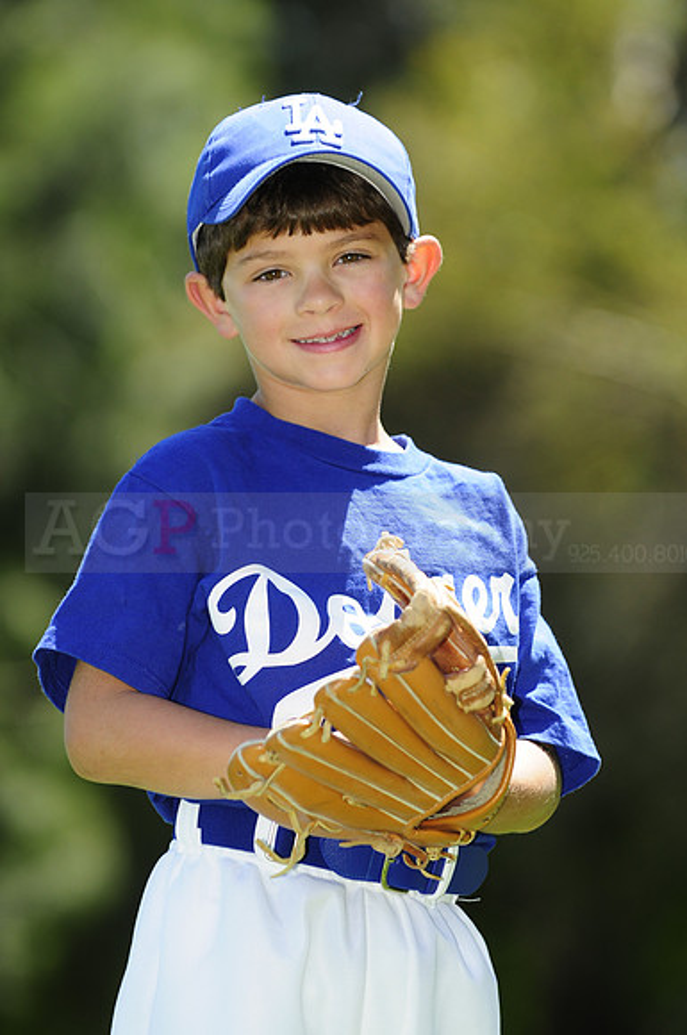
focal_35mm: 270
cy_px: 518
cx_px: 344
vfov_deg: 7.6
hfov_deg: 5.1
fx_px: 7751
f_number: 4
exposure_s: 1/800
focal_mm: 180
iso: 200
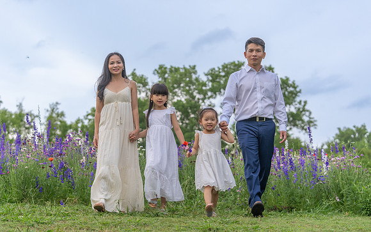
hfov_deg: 26.3
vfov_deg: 16.7
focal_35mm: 78
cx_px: 174
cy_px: 129
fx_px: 793
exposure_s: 1/1250
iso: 400
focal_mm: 70
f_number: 3.2
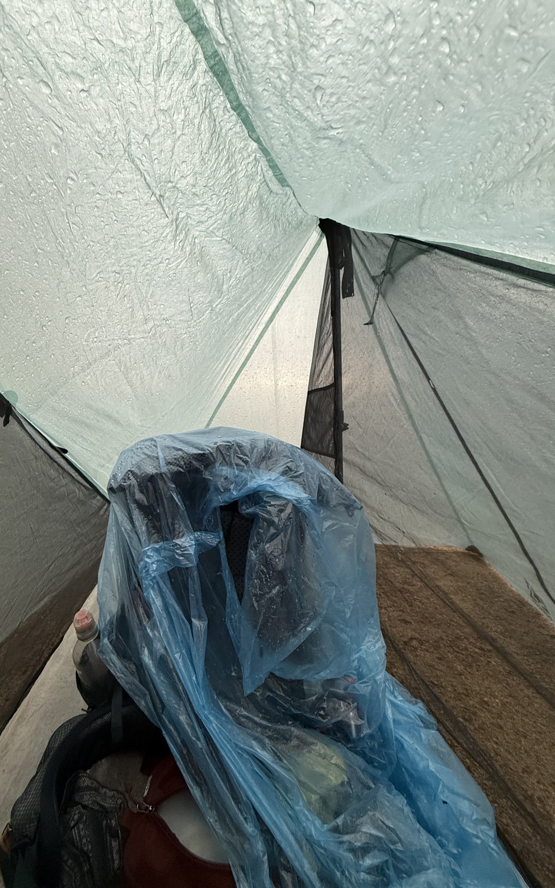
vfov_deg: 101.5
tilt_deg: -9.1
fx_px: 363
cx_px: 233
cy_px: 445
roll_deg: +0.0
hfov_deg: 74.3
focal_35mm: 15
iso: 320
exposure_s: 1/89
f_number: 2.2
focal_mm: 2.22
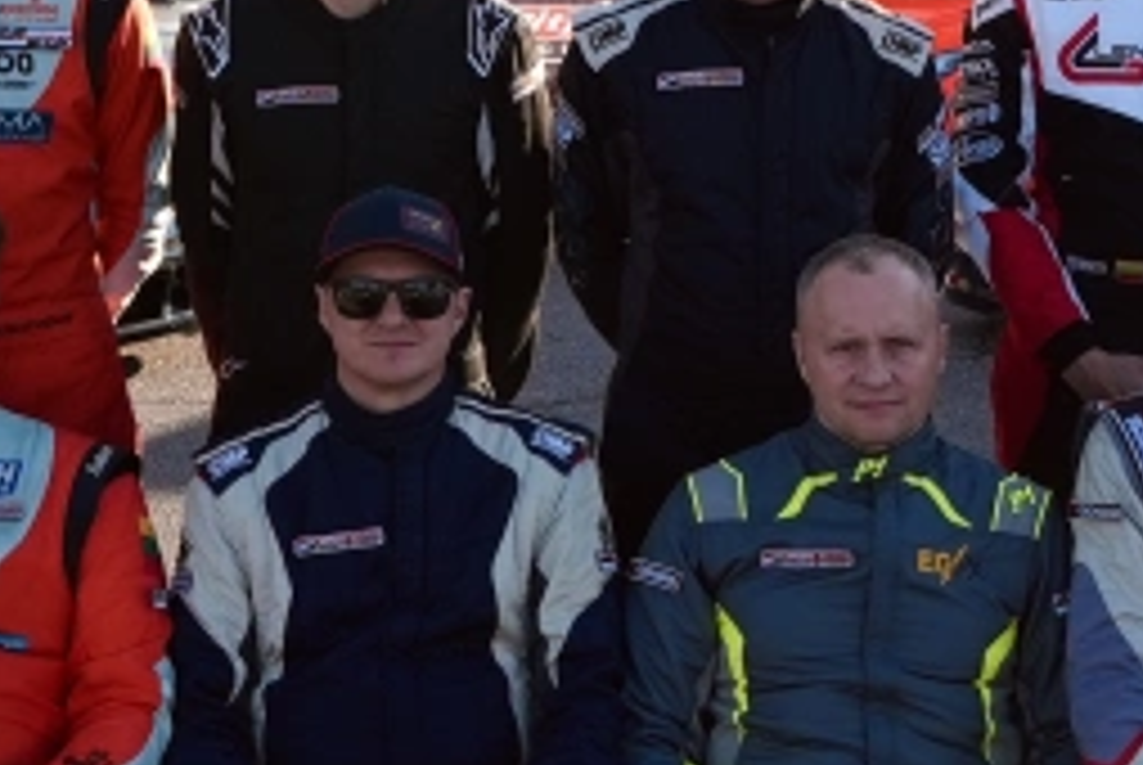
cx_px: 576
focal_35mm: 107
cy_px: 135
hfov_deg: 19.1
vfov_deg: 12.8
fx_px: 3401
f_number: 7.1
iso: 640
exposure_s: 1/250
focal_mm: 34
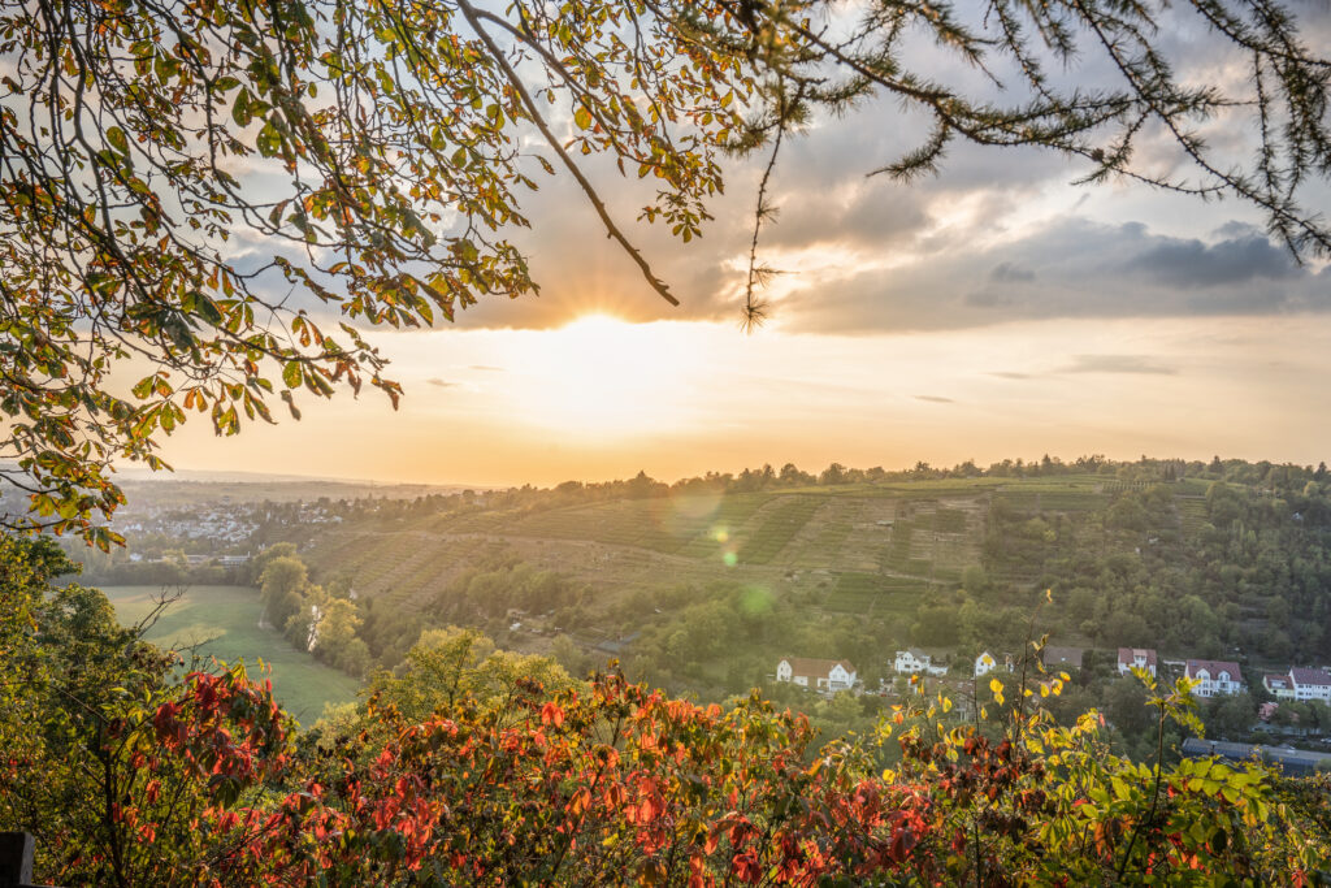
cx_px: 666
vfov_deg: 41.1
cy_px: 444
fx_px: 1183
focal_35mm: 32
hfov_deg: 58.7
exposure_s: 1/160
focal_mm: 32
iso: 200
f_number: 9
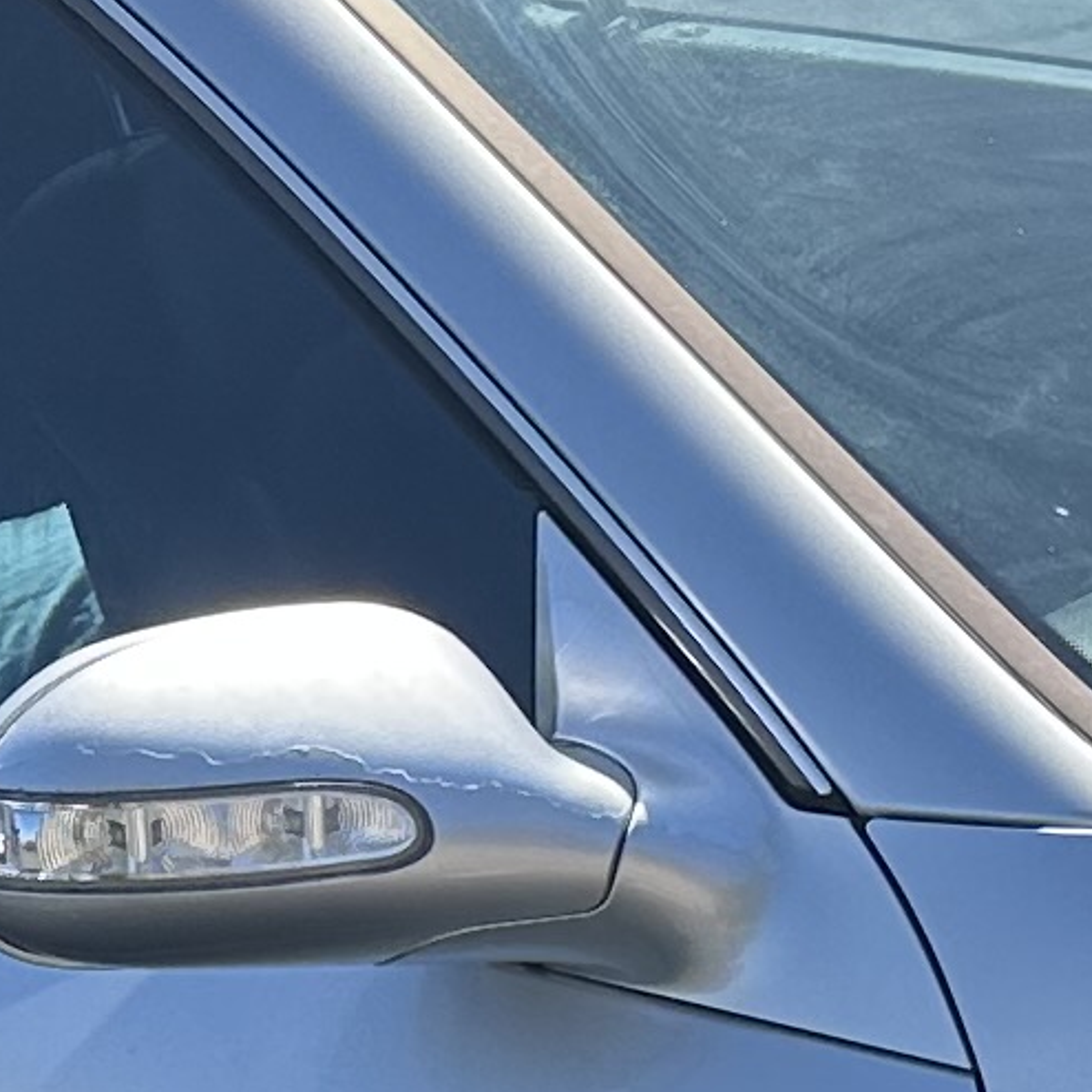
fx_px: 6174
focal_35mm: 173
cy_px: 1616
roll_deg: +2.6
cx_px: 1169
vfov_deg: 9.8
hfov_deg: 10.0
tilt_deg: -22.2
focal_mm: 6.86
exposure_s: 1/2591
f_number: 1.78
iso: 80
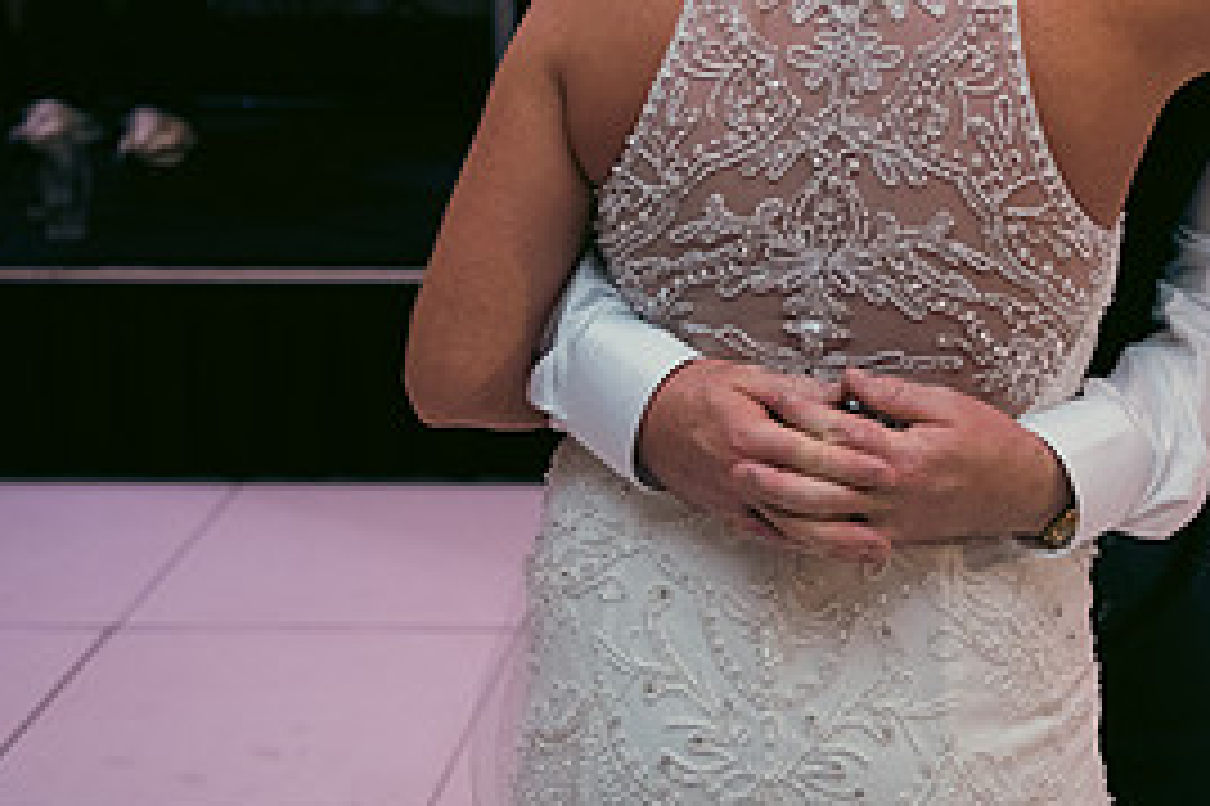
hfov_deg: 24.4
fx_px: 2754
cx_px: 972
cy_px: 7
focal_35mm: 82
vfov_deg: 16.3
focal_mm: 38
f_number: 3.5
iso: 800
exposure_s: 1/160
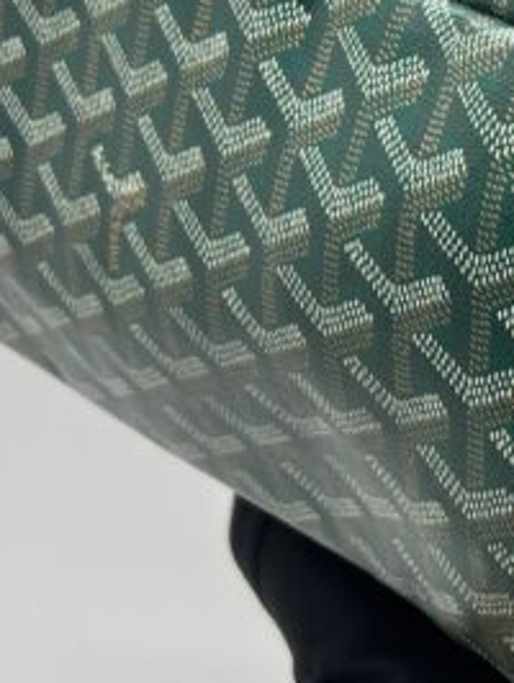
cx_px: 673
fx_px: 1977
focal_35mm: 100
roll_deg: +0.5
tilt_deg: -18.5
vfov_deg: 19.5
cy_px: 187
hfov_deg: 14.2
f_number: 1.5
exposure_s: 1/100
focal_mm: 5.7
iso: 32
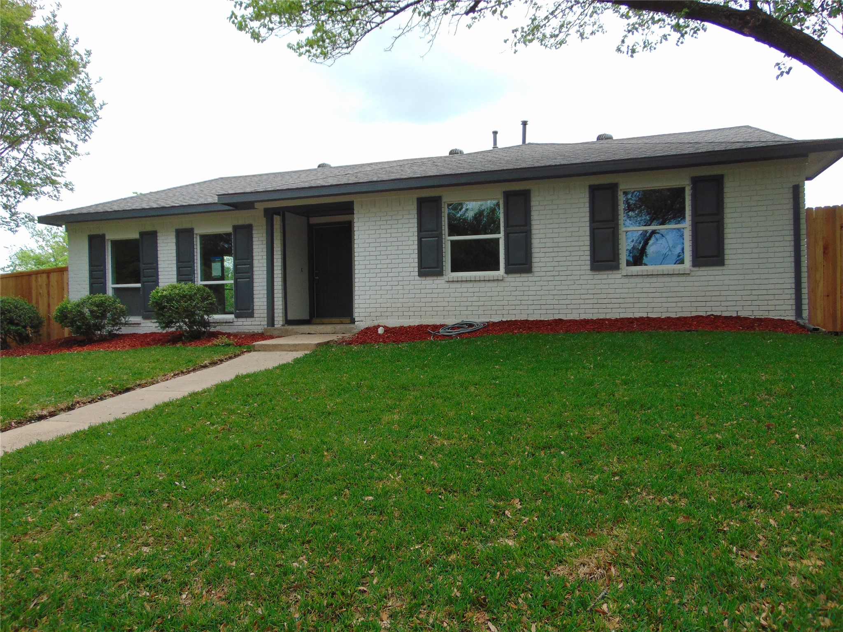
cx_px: 422
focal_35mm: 25
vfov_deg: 54.9
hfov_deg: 69.4
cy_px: 316
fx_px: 609
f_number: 3
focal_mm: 4.5
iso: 80
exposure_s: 1/400
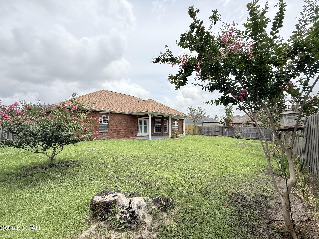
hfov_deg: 102.1
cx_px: 160
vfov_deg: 85.7
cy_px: 120
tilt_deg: +3.7
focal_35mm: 14
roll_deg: -1.2
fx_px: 129
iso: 50
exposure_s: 1/4425
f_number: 2.2
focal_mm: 2.22
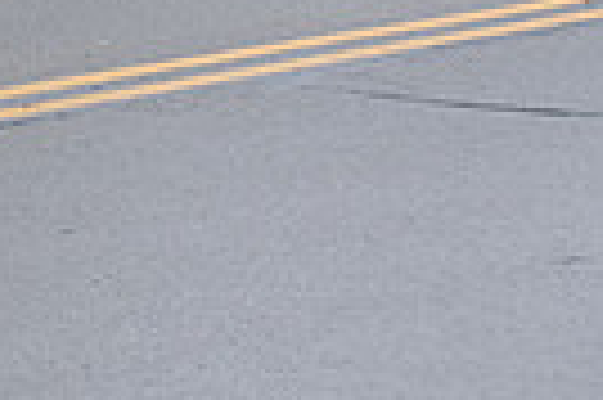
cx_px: -698
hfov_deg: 5.5
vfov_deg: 3.7
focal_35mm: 368
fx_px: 6156
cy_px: -420
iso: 640
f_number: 6.3
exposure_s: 1/400
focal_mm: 85
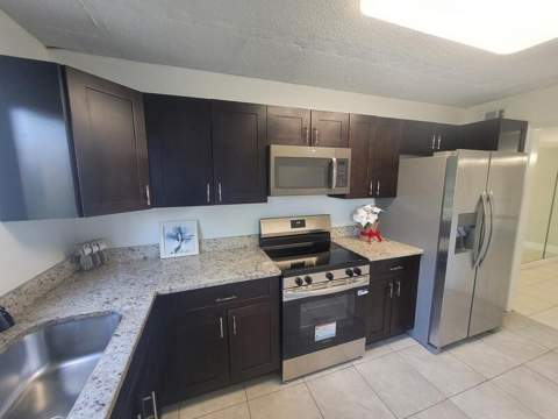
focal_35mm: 13
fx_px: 210
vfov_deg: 89.9
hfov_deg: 106.2
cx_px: 279
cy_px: 210
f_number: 2.2
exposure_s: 1/60
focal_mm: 1.74
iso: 250
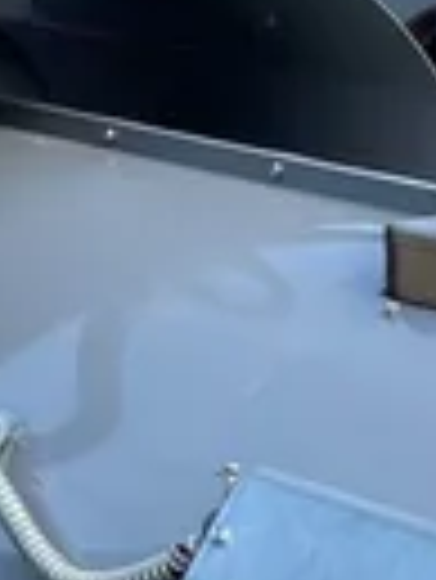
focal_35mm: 148
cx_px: 369
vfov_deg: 11.7
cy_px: 1221
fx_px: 2481
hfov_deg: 10.0
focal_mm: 4.2
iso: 32
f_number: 1.6
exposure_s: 1/654
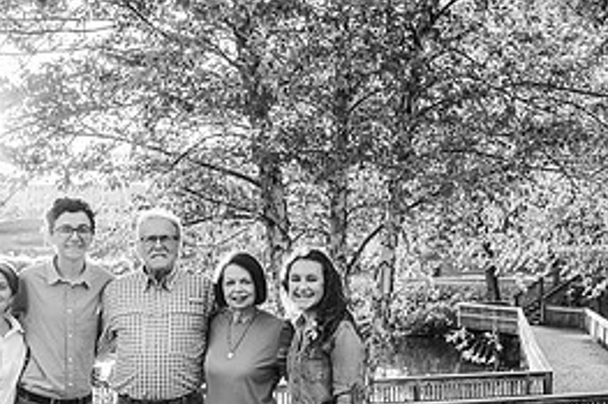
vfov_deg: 25.2
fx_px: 895
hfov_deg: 37.2
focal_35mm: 53
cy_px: 306
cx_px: 213
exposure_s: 1/320
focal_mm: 24
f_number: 3.2
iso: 250
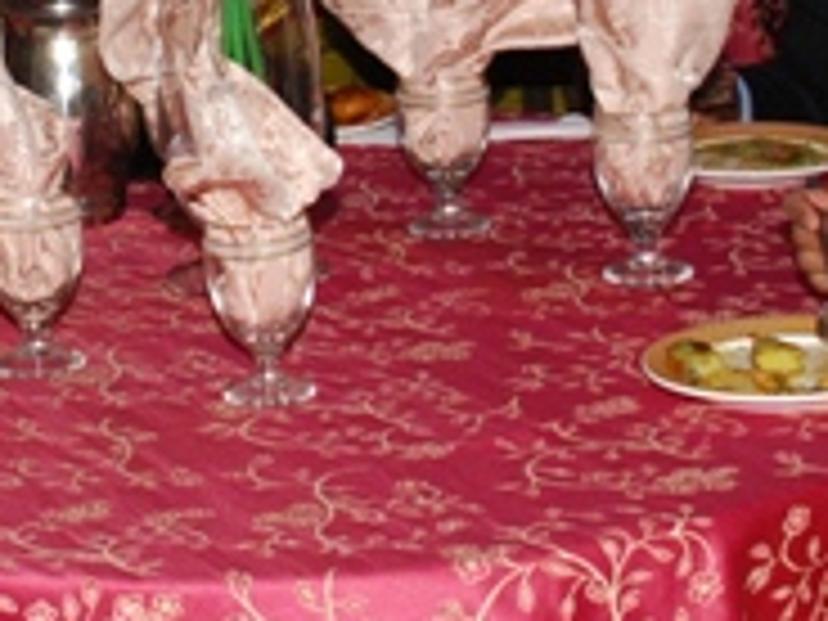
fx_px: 3373
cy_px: -108
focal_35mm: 141
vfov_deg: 10.4
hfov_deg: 13.9
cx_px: 124
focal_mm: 24
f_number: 7.1
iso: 800
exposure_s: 1/60
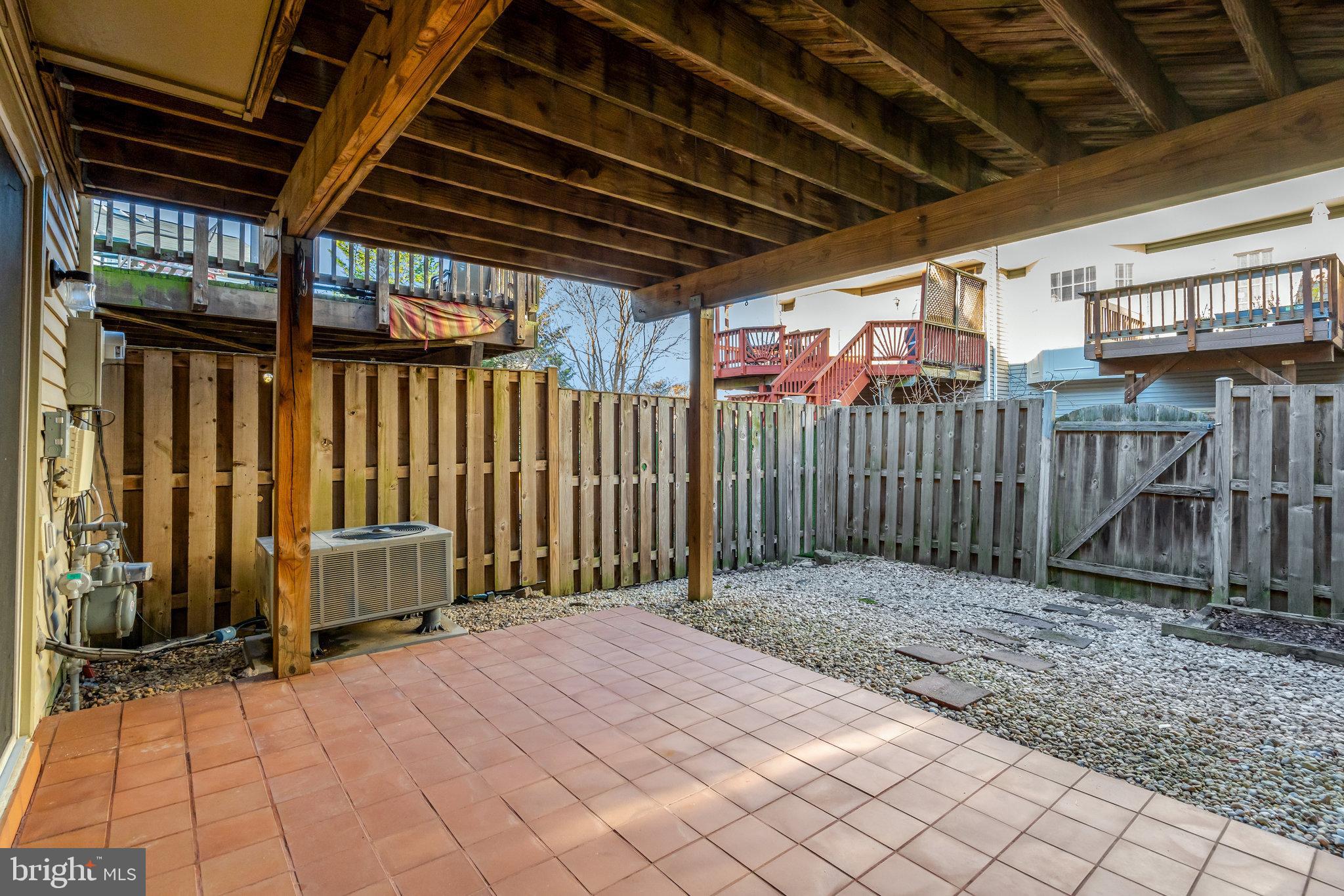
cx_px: 672
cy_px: 448
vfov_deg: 73.7
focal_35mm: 16
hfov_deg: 96.7
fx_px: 597
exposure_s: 1/80
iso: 1250
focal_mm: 16
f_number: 8
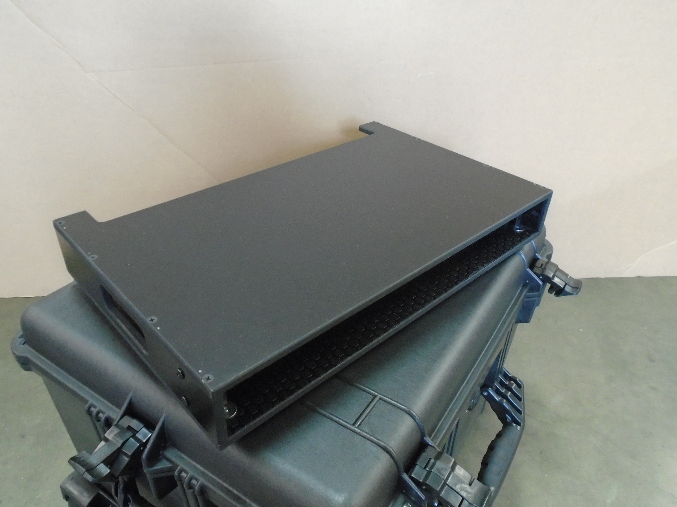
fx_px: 508
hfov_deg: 67.3
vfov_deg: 53.1
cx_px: 338
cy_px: 254
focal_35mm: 26
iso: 400
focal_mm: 4.6
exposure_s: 1/15
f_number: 3.2
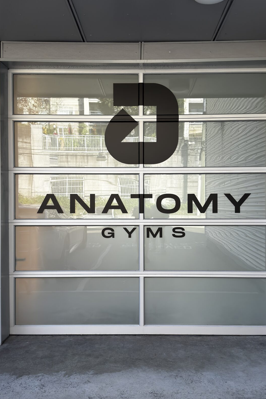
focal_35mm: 37
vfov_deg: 51.9
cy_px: 199
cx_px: 139
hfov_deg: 35.9
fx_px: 410
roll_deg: -0.4
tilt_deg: +0.2
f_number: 1.78
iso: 100
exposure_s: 1/810
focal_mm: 6.76
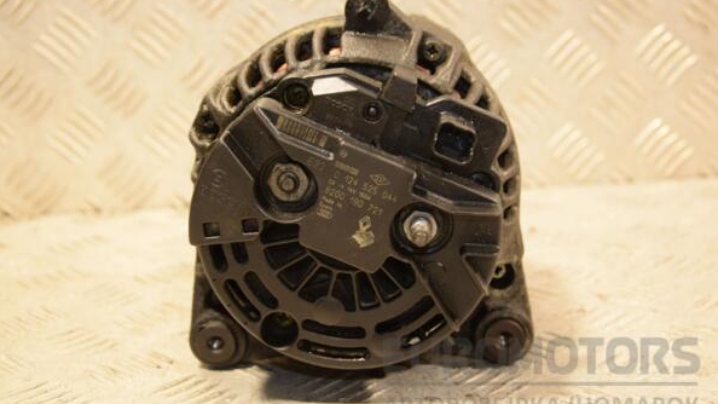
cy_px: 195
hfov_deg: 37.5
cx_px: 360
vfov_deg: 21.6
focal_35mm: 56
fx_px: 1057
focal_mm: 35
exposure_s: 1/100
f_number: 5
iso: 800
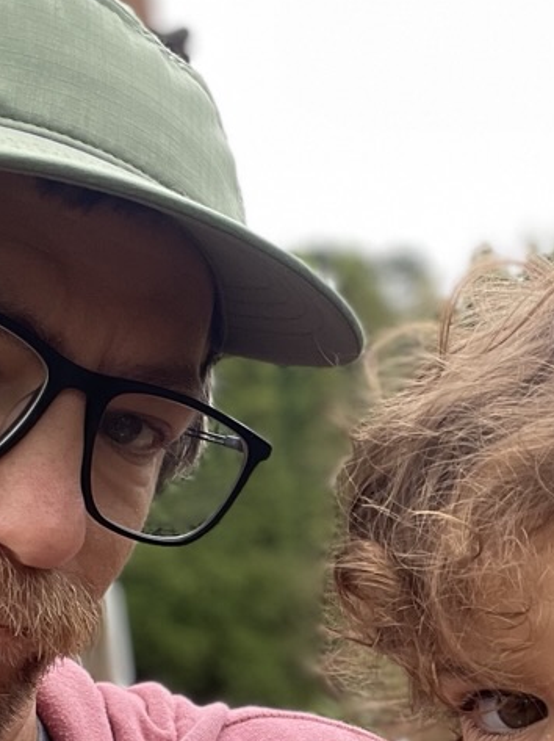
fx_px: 1389
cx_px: 387
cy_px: 641
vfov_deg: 28.9
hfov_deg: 22.4
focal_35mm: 65
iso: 100
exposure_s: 1/99
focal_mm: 2.71
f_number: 2.2
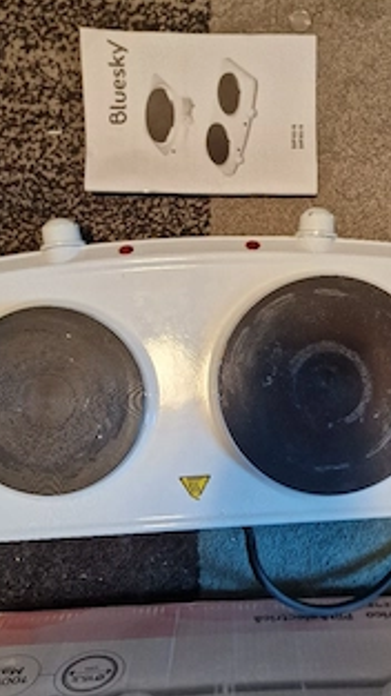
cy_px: 394
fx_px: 590
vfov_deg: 60.8
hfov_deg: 36.5
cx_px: 244
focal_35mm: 32
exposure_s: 1/60.2
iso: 640
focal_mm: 6.4
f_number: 1.8
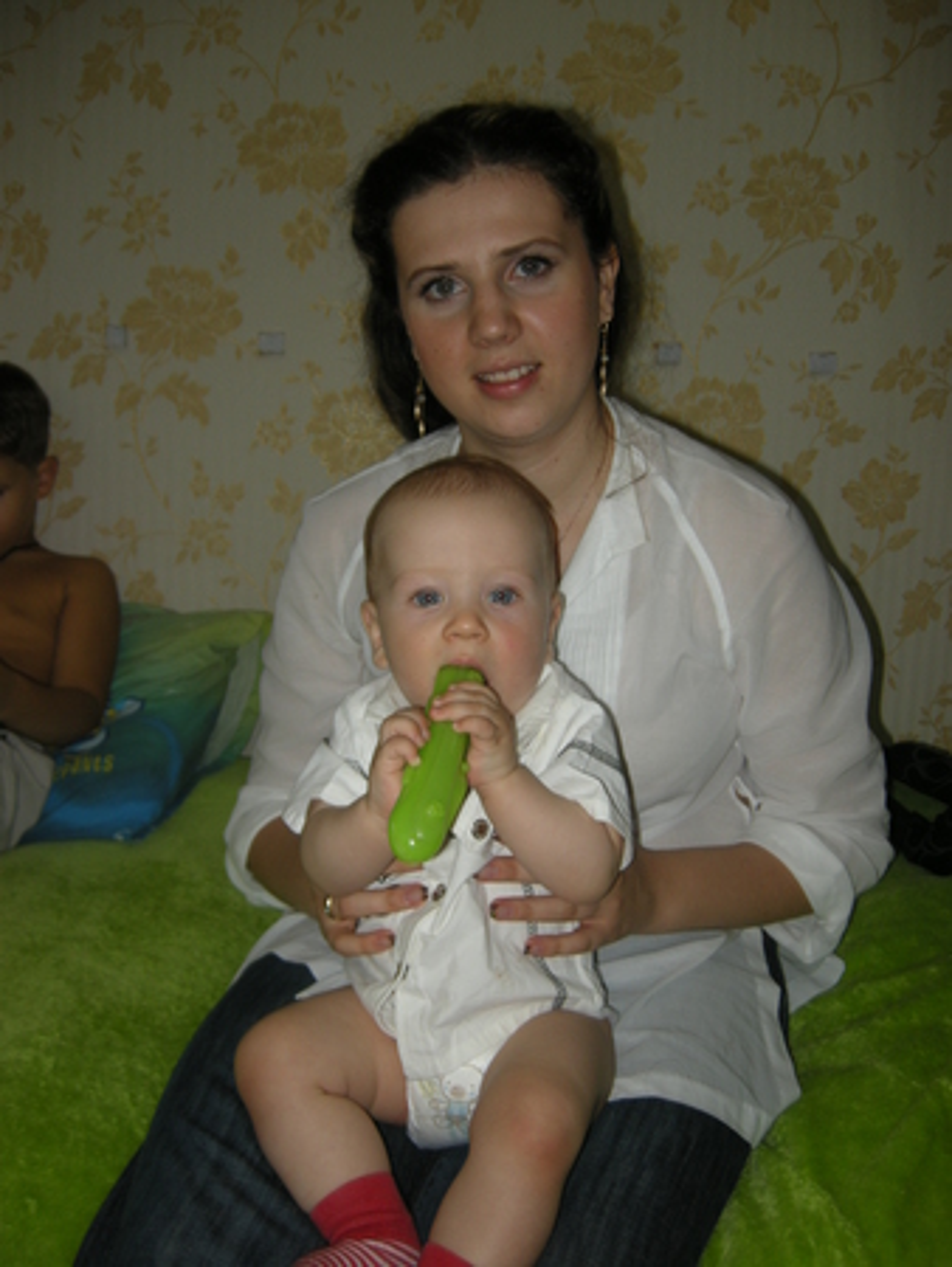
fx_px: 1282
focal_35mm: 35
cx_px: 476
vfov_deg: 52.6
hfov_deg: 40.7
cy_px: 634
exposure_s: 1/30
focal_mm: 7.5
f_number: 2.7
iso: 64
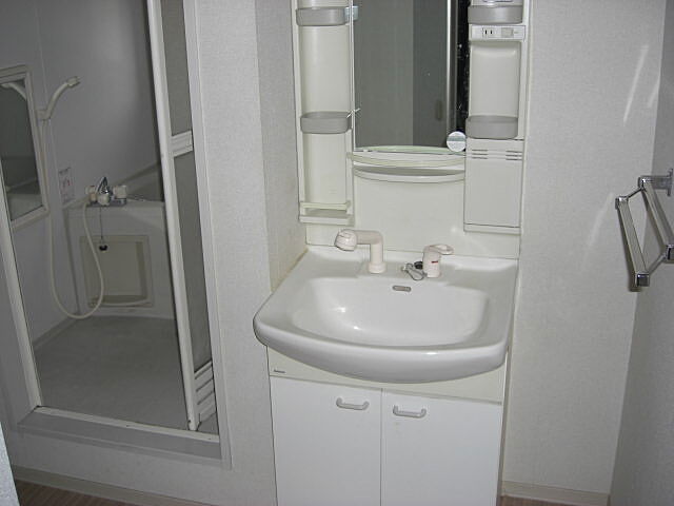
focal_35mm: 38
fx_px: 740
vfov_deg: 37.7
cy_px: 253
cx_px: 337
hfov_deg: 49.0
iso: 100
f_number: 2.8
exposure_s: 1/60
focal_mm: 7.9
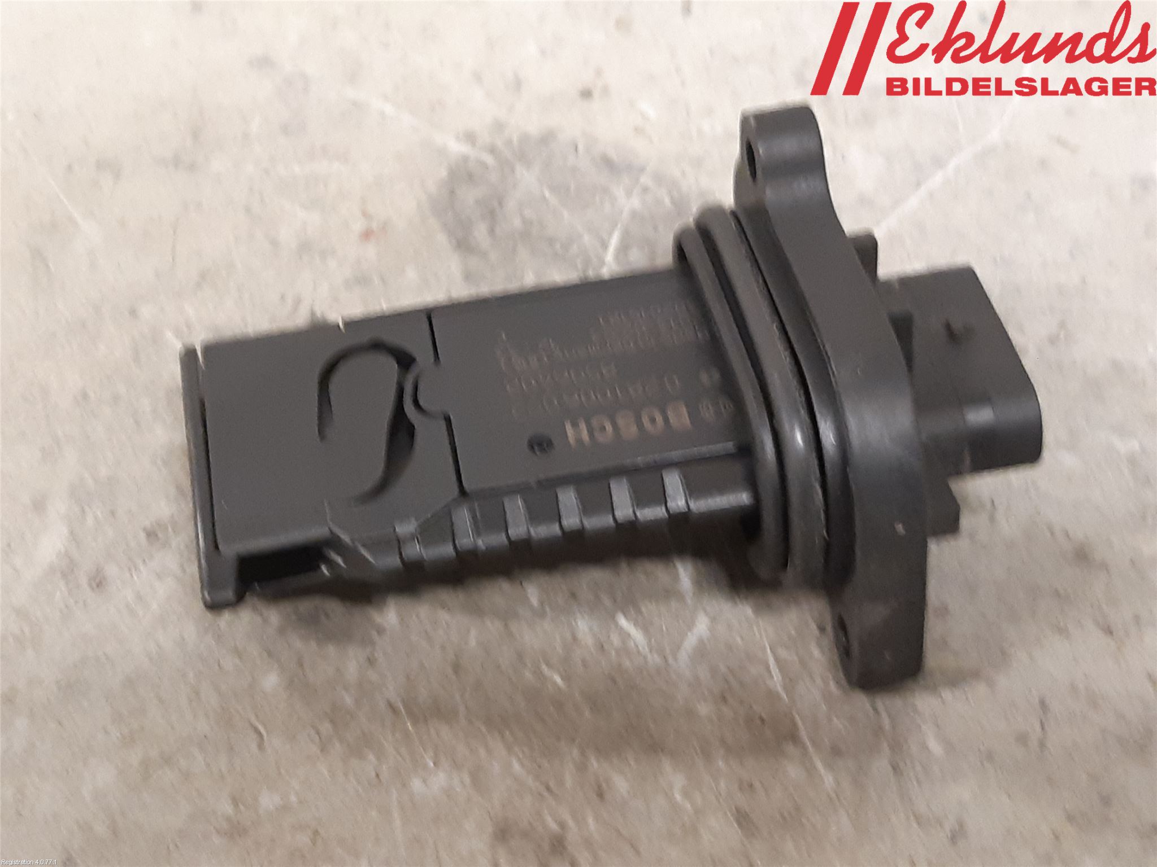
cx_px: 578
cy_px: 434
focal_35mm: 26
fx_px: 869
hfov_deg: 67.3
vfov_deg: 53.1
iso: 250
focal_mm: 3.93
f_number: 1.7
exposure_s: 1/25
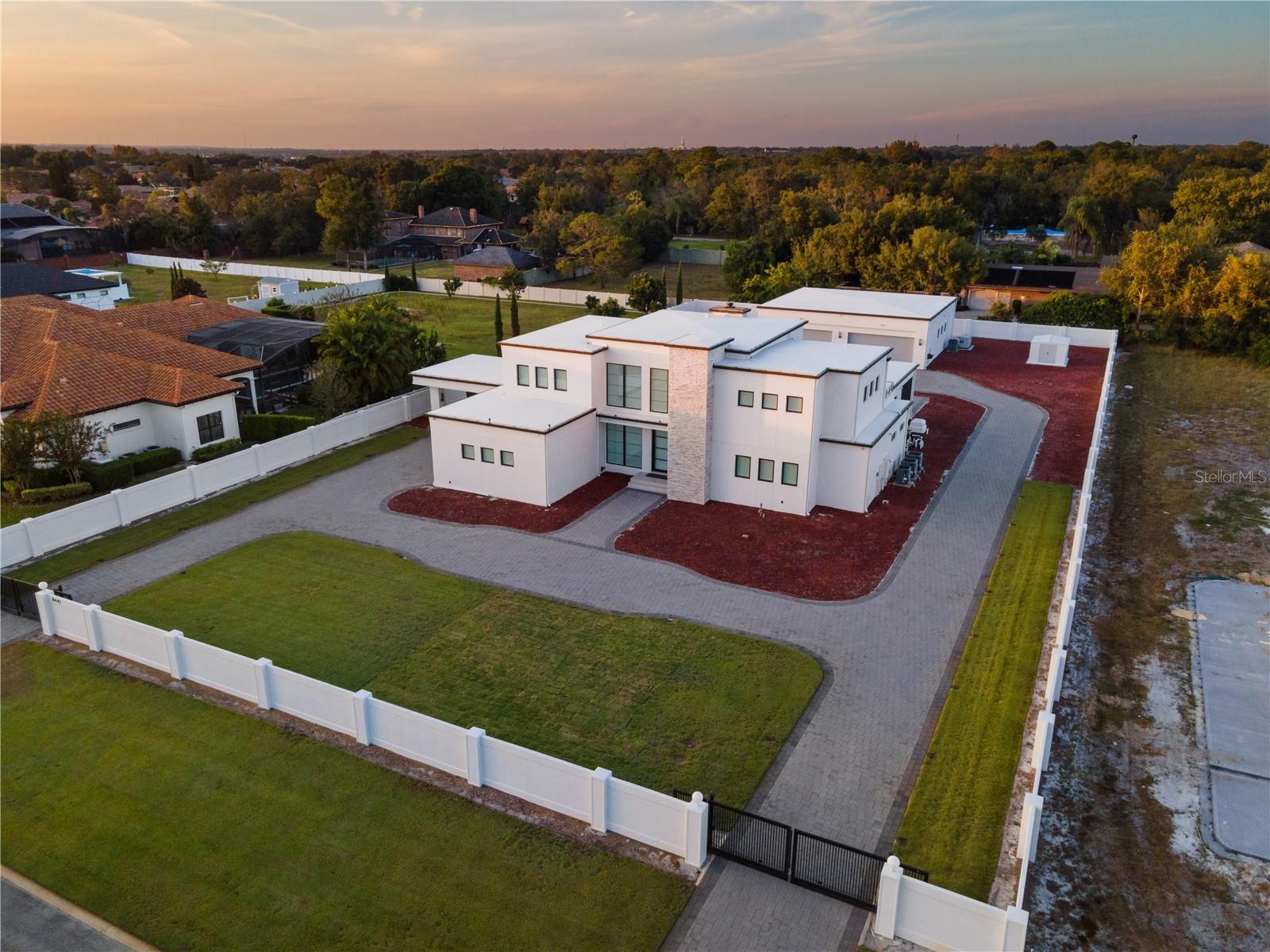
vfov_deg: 56.8
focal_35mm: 24
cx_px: 635
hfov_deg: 71.6
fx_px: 881
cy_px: 476
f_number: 2.8
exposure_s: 1/100
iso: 100
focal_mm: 4.5
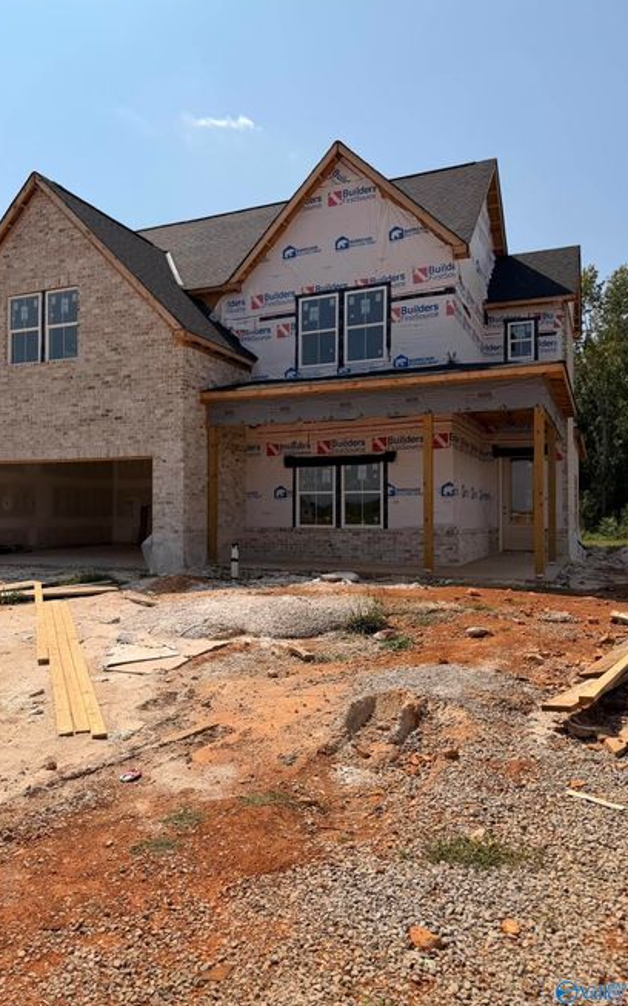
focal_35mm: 26
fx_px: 712
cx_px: 257
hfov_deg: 47.4
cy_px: 498
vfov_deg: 70.4
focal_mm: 6.76
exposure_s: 1/10309
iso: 80
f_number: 1.78
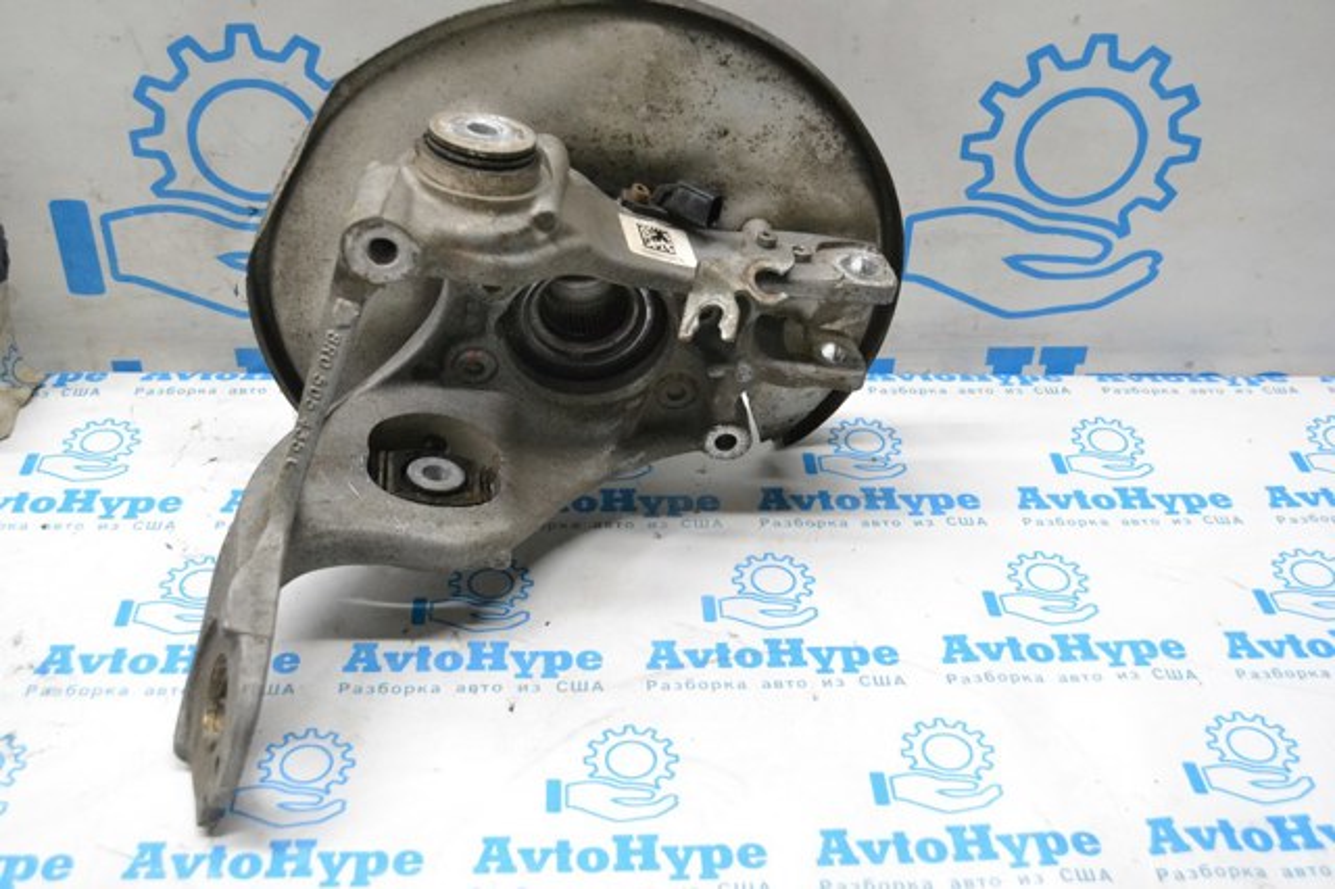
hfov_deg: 46.4
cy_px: 444
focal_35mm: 42
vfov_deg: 31.9
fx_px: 1557
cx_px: 668
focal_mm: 28
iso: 3200
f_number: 4.5
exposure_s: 1/320
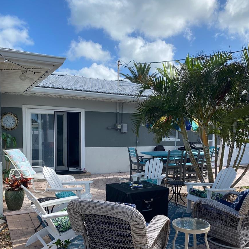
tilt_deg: -2.2
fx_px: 260
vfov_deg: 50.7
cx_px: 124
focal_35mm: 32
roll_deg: -0.5
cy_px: 153
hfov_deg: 51.1
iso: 32
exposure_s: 1/2571
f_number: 1.8
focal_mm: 4.25
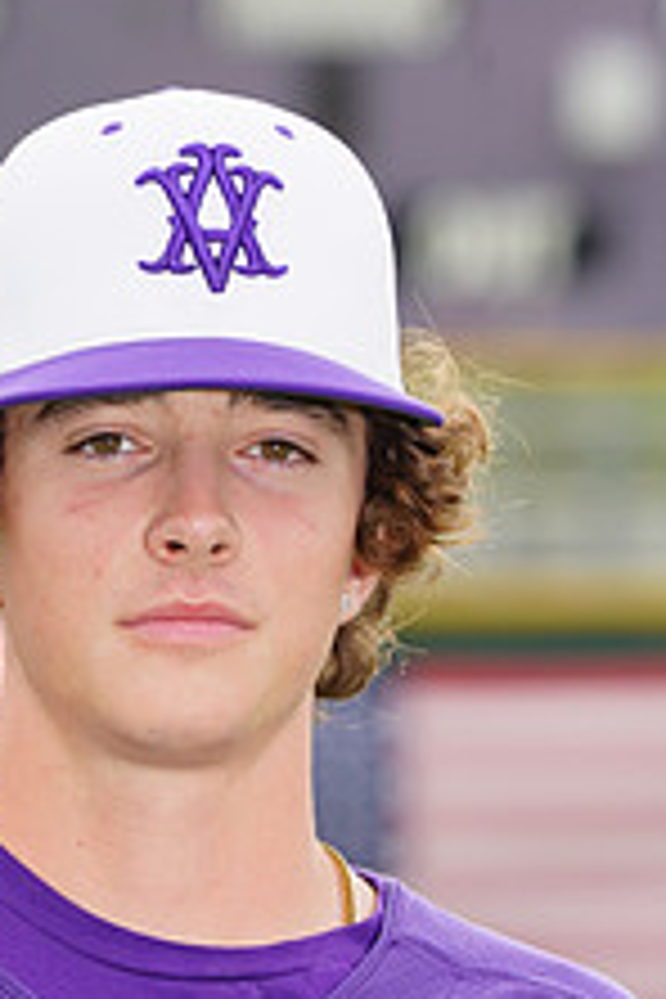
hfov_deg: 2.1
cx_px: -61
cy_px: 1206
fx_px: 18092
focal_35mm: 652
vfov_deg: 3.2
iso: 200
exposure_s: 1/250
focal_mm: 250
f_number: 9
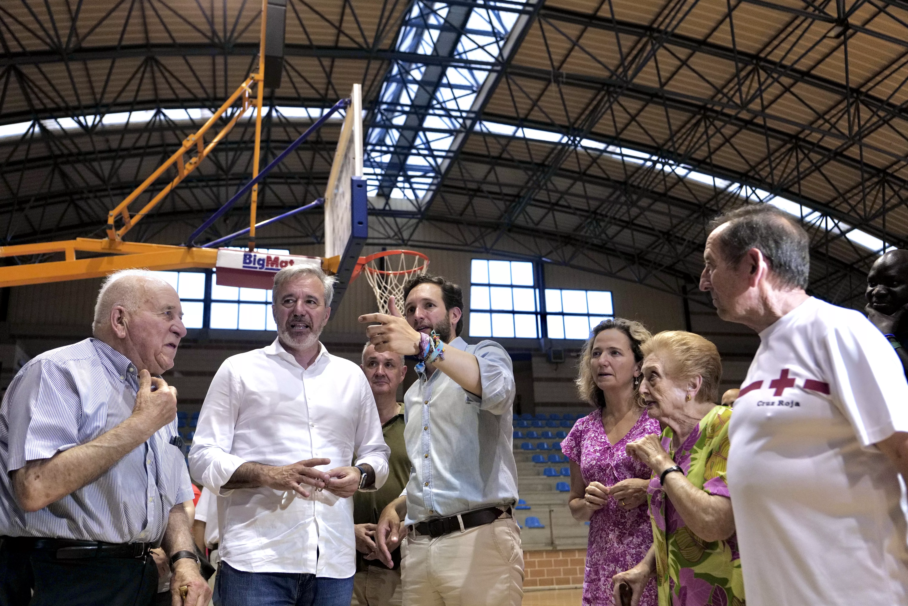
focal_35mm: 32
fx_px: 807
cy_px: 303
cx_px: 454
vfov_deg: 41.1
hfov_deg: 58.7
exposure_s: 1/180
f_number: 4
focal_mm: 32
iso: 3200
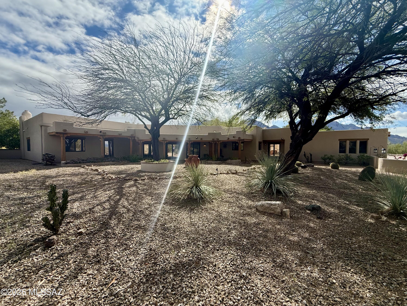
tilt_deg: -1.6
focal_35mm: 14
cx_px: 204
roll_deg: +0.1
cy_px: 153
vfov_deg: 85.7
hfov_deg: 102.1
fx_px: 165
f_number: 2.2
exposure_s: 1/3125
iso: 64
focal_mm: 2.22
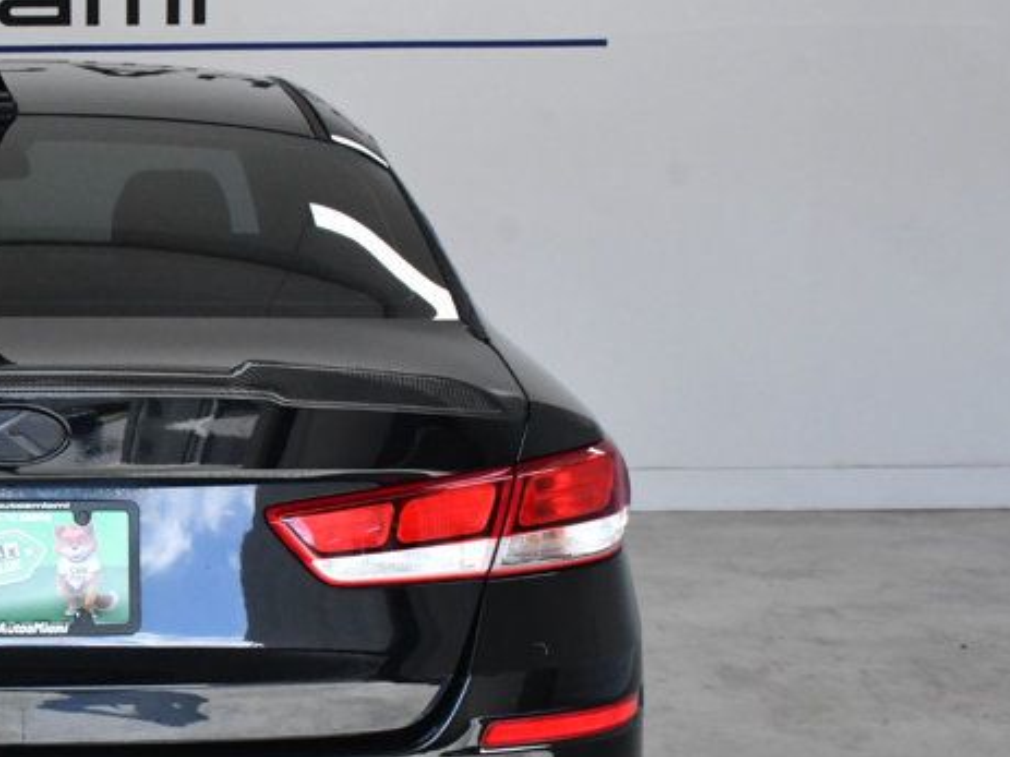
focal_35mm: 85
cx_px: 20
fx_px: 2479
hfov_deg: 22.2
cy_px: 493
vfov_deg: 17.3
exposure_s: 1/500
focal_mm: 27
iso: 2500
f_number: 11
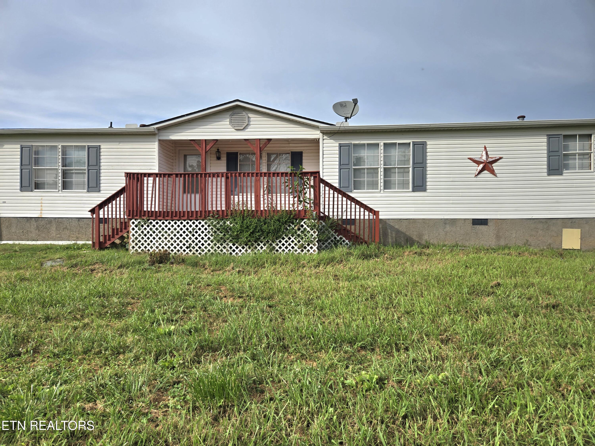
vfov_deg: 58.9
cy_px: 223
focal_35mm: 23
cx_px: 298
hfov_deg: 73.9
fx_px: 395
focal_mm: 5.4
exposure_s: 1/2500
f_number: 1.8
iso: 25
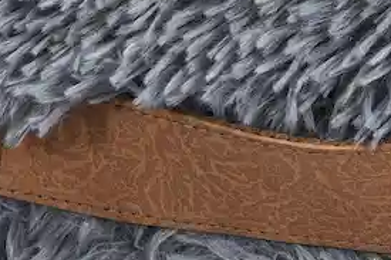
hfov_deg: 8.1
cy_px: 158
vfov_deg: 5.4
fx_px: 2768
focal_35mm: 255
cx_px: 337
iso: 320
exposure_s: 1/125
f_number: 10
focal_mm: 70
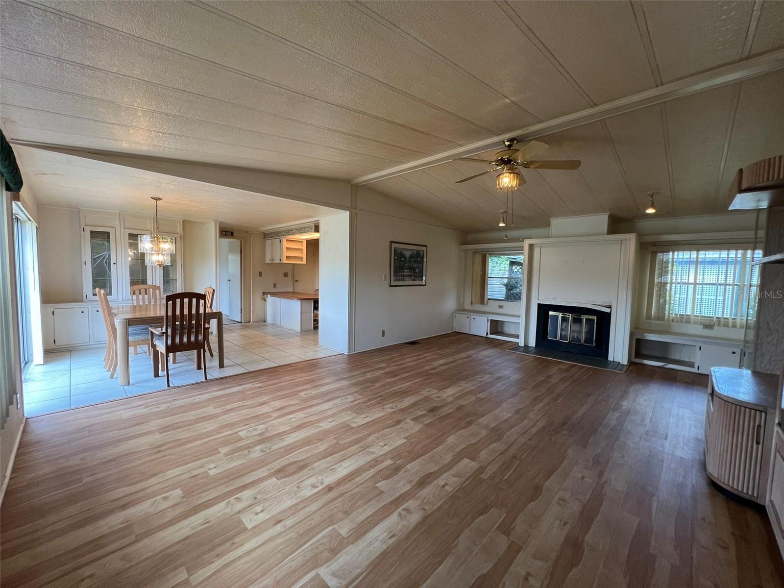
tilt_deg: -3.3
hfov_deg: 106.2
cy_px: 294
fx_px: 294
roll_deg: -1.4
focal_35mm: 13
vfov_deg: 89.9
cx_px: 392
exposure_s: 1/120
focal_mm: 1.57
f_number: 1.8
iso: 125
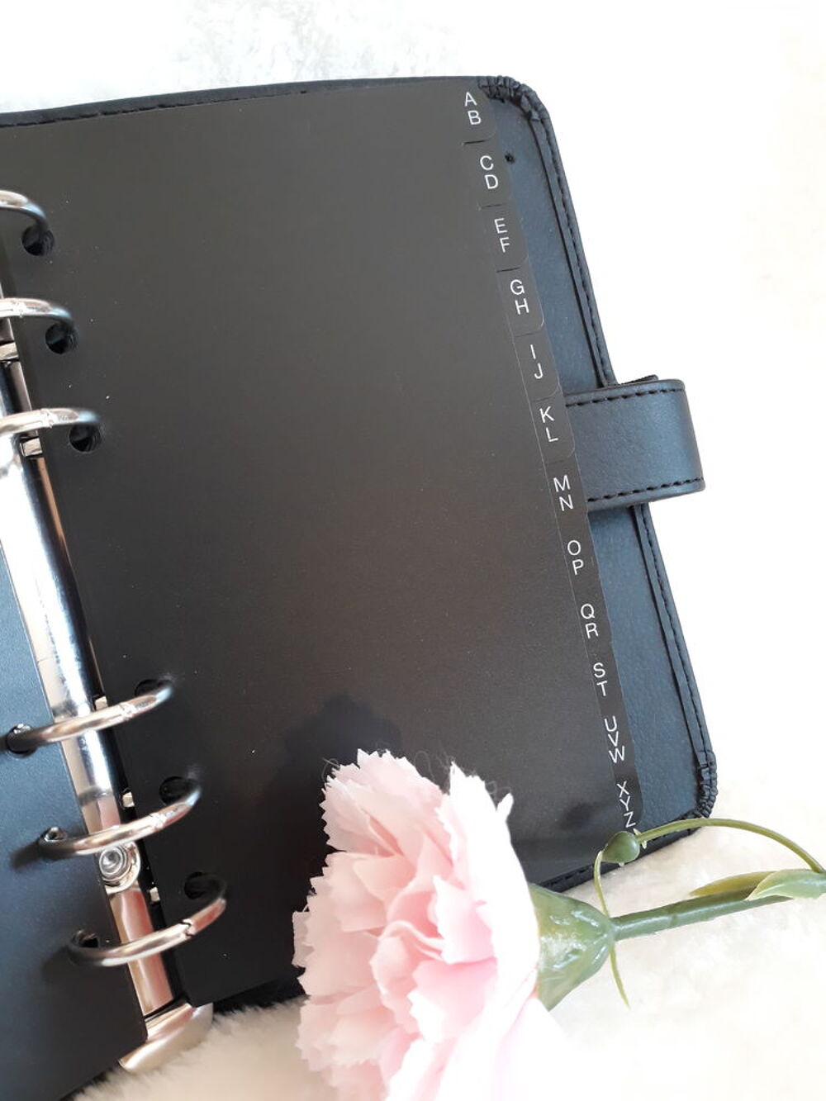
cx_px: 413
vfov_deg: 65.3
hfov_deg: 51.4
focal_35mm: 27
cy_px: 550
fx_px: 859
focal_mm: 3.71
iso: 250
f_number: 1.7
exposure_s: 1/50
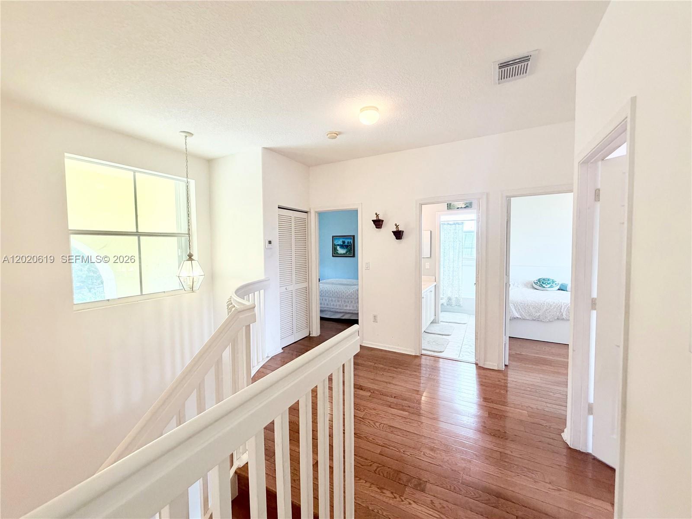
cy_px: 260
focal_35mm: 14
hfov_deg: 102.1
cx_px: 346
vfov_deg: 85.7
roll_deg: +1.3
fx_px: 280
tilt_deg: -3.3
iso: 250
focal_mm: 2.22
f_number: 2.2
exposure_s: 1/120
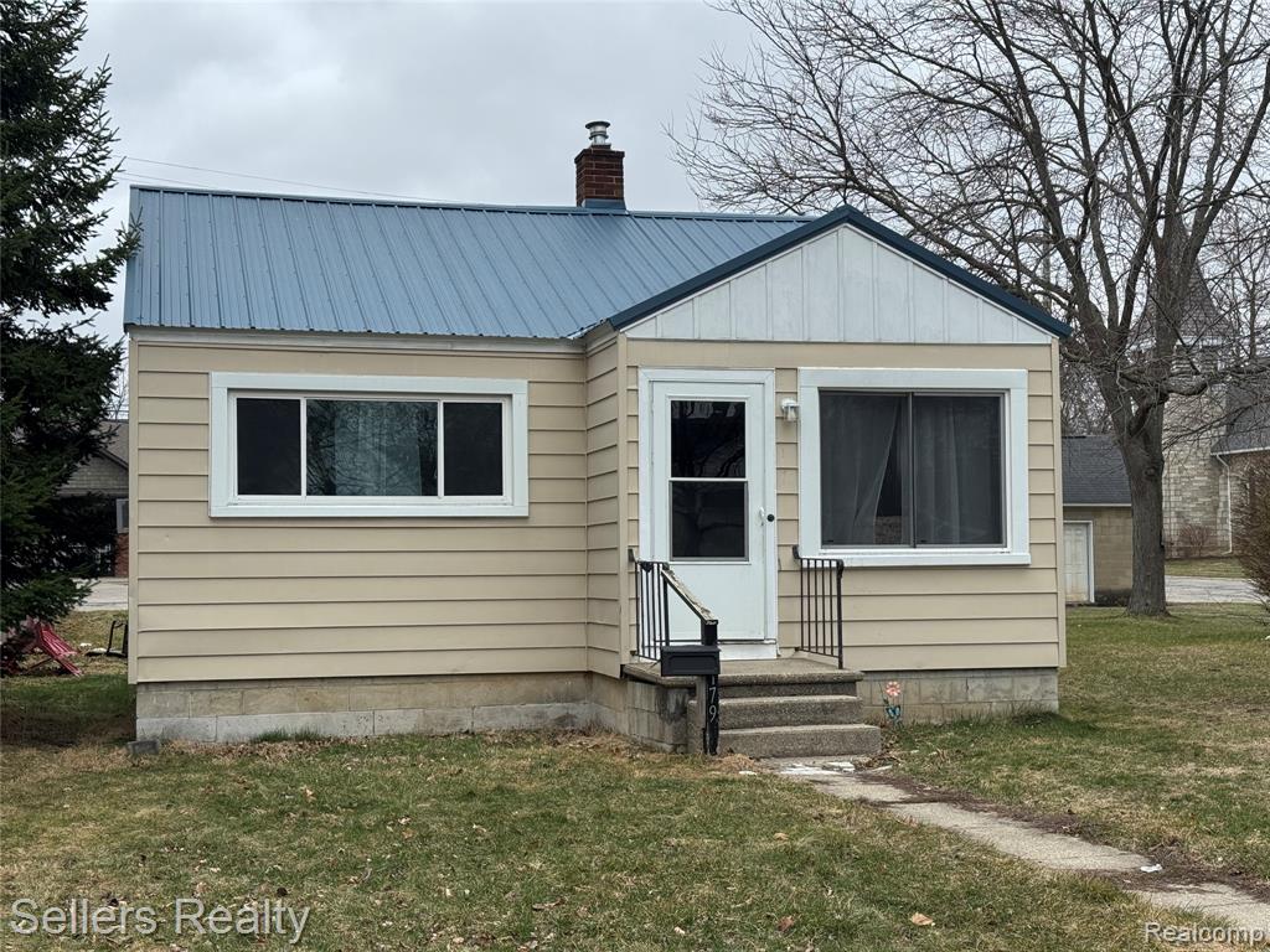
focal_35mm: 48
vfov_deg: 30.3
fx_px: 1761
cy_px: 476
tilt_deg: +2.2
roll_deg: +0.7
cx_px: 635
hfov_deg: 39.7
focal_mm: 6.76
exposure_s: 1/3096
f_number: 1.78
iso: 64
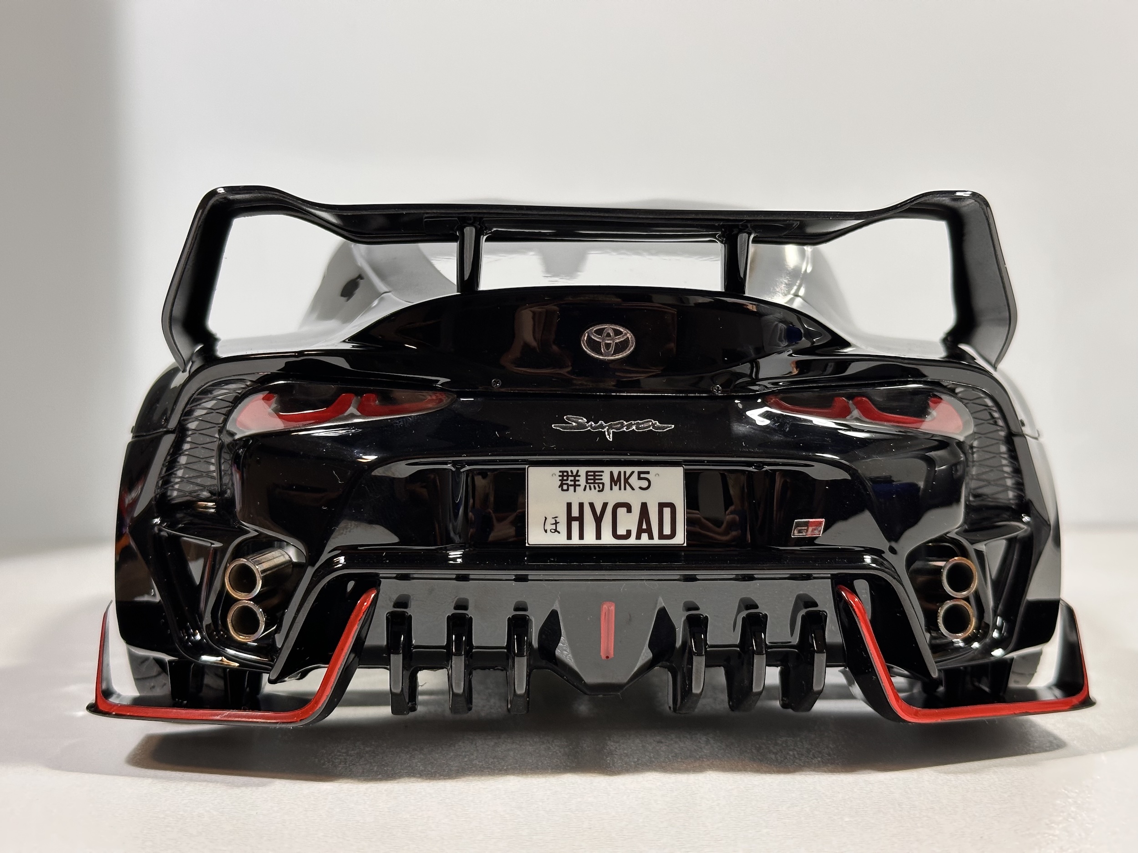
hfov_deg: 39.7
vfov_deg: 30.3
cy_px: 426
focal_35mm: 48
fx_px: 1578
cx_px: 569
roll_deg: -0.1
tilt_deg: -2.0
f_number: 1.78
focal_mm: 6.86
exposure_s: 1/50
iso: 64
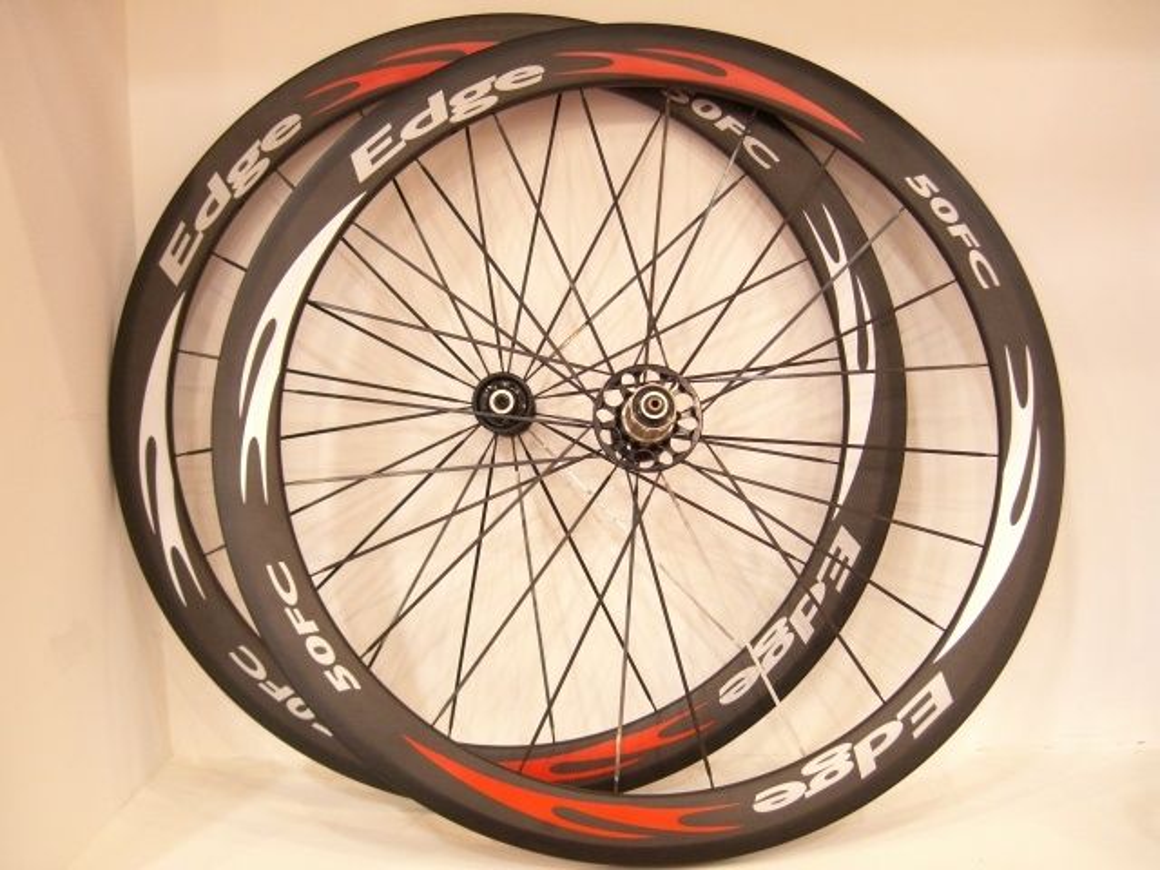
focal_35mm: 38
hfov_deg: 49.0
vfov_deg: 37.7
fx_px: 1273
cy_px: 435
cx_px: 580
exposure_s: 1/25
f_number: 2.8
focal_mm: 7.9
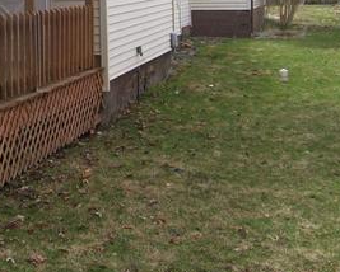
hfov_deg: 21.6
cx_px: -34
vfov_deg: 17.8
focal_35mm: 84
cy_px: -15
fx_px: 846
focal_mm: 6
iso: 80
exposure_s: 1/679
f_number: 2.7
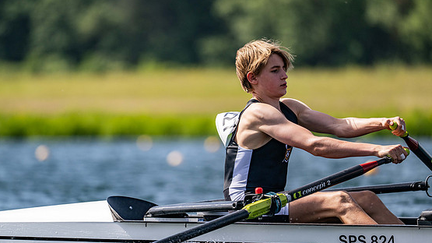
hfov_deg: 4.9
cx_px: 216
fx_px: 5017
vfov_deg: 2.8
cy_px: 136
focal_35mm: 438
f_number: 4.5
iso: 250
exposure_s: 1/2500
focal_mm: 400
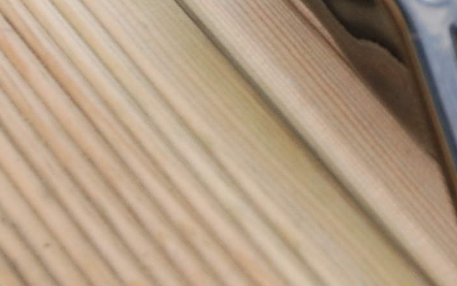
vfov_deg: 4.0
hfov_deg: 6.5
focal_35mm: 318
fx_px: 3962
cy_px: -429
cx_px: 668
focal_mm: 38
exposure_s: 1/250
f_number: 4.5
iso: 200
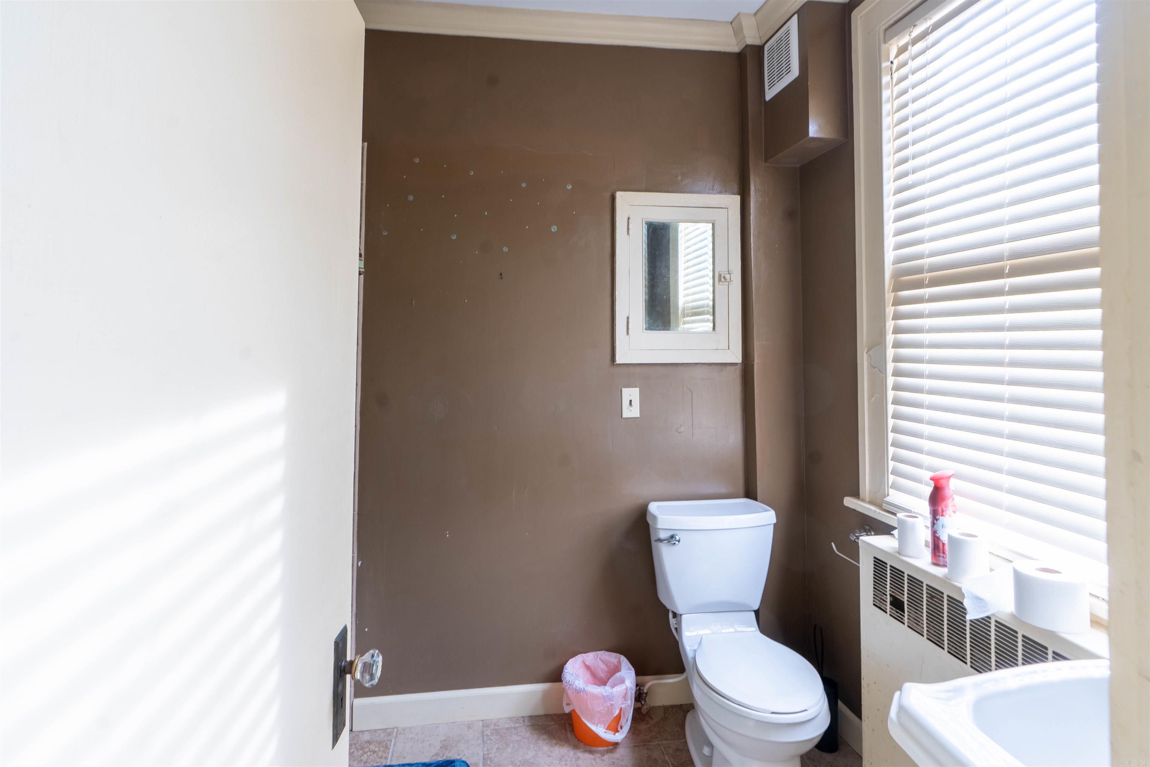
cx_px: 575
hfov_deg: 96.7
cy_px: 384
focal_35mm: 16
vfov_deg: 73.7
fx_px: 511
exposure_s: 1/50
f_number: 8
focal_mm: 16
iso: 400
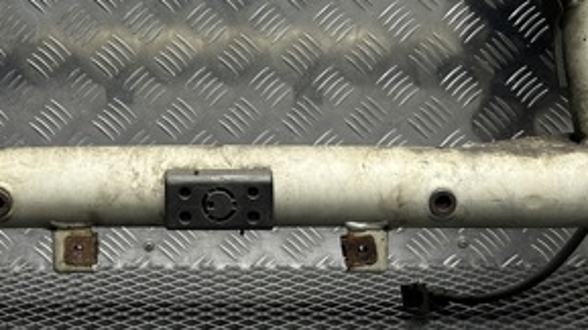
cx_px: 208
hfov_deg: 35.8
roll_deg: +0.8
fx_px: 904
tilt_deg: -9.9
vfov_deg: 19.7
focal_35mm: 58
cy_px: -39
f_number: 1.78
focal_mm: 6.86
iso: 200
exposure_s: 1/100
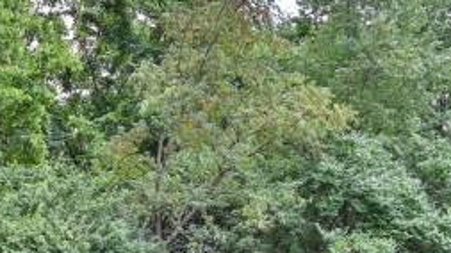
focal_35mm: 87
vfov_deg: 13.7
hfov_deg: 24.4
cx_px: 160
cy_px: 249
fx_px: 1040
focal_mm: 14
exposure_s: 1/250
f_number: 5.6
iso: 110
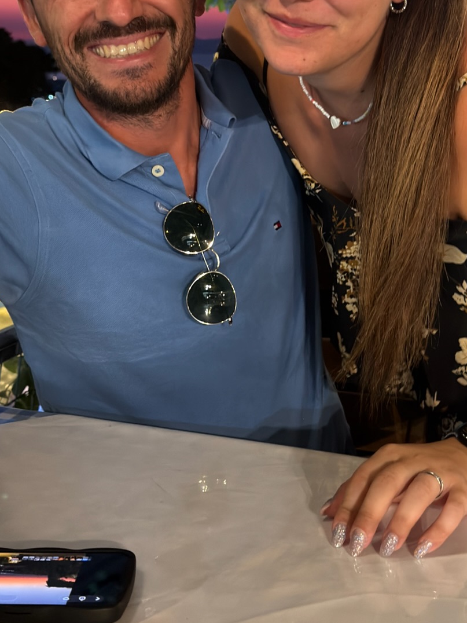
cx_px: 273
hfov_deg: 24.8
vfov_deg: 32.5
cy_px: 227
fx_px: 1061
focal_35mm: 59
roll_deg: -2.0
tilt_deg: -9.6
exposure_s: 1/17
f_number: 1.78
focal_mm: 6.76
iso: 640
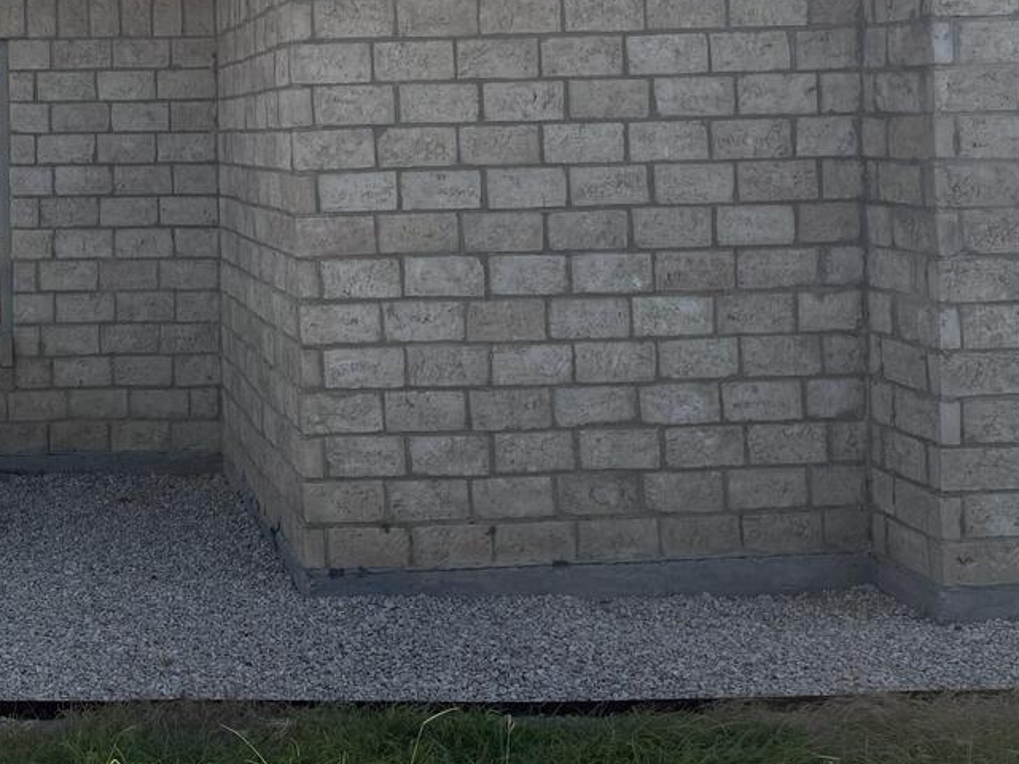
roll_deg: +1.3
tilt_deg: +1.1
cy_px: 127
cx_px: 30
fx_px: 1590
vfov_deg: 26.4
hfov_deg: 33.0
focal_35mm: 54
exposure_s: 1/6173
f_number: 1.78
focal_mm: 6.76
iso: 100
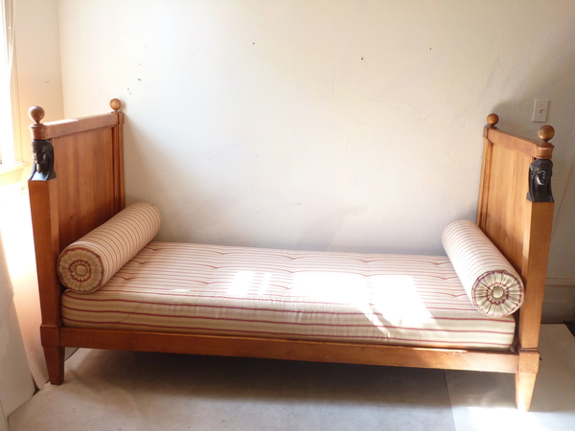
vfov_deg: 38.7
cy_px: 216
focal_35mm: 37
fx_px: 615
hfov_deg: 50.1
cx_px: 288
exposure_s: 1/30
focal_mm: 6.1
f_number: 3.6
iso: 200
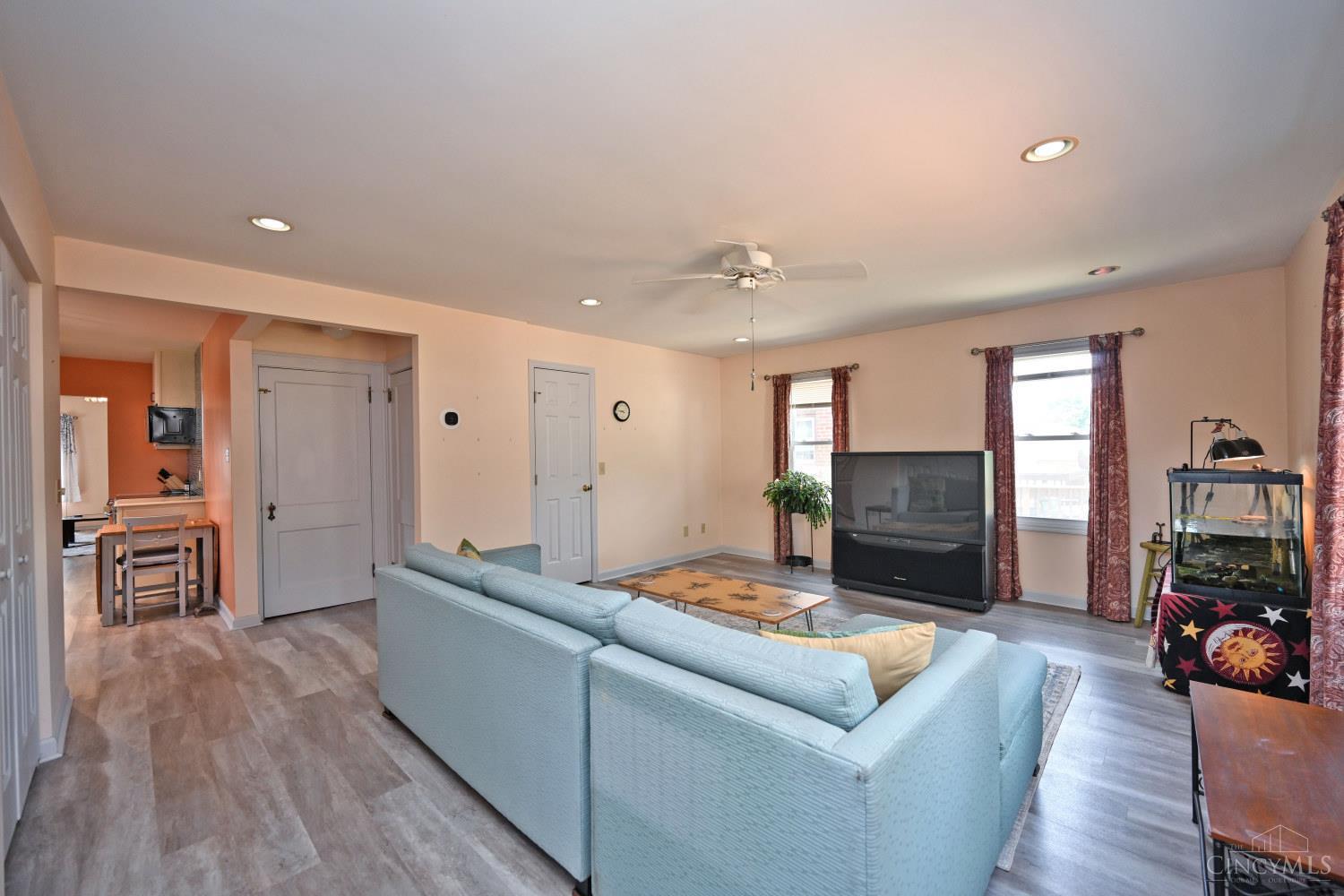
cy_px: 448
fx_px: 523
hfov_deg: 104.3
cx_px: 672
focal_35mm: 14
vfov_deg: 81.2
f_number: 4
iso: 250
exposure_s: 1/60
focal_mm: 14
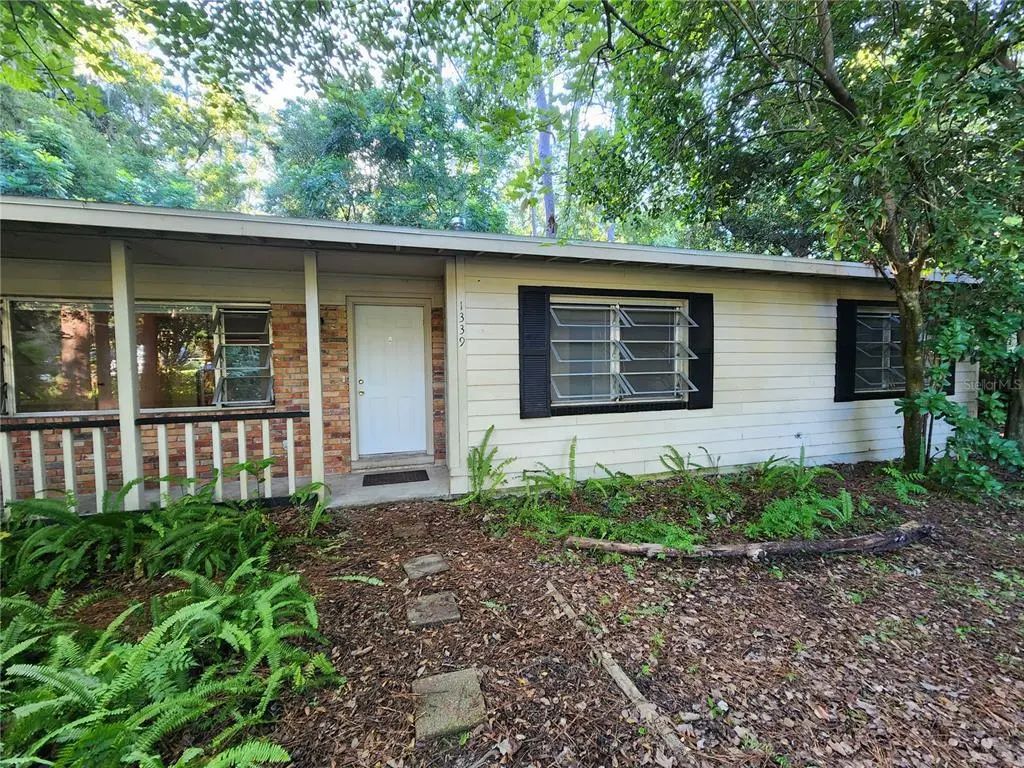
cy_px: 384
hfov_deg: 106.2
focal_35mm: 13
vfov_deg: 89.9
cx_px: 512
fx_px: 385
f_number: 2.2
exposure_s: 1/60
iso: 200
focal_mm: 2.2
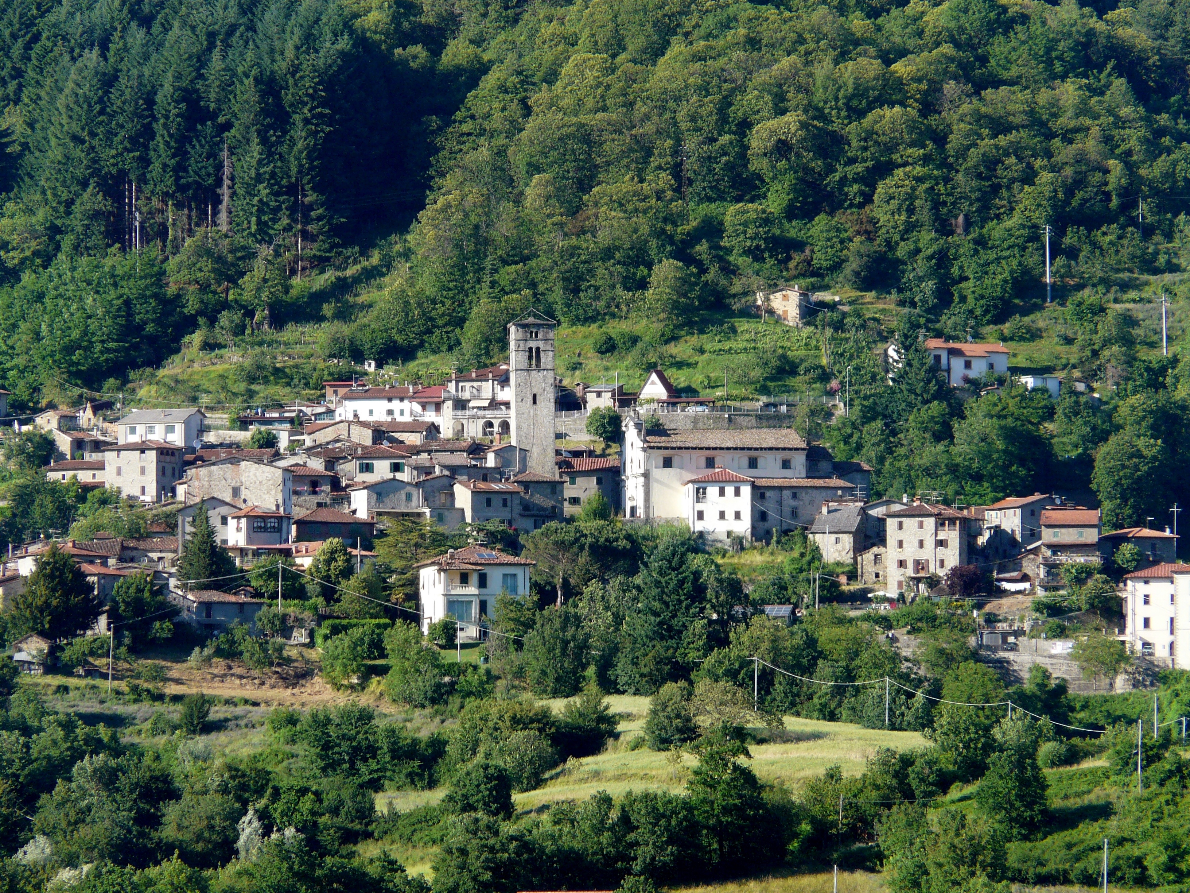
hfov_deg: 5.6
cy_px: 446
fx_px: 12238
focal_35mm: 356
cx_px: 595
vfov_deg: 4.2
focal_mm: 58.4
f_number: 5
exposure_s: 1/250
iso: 100
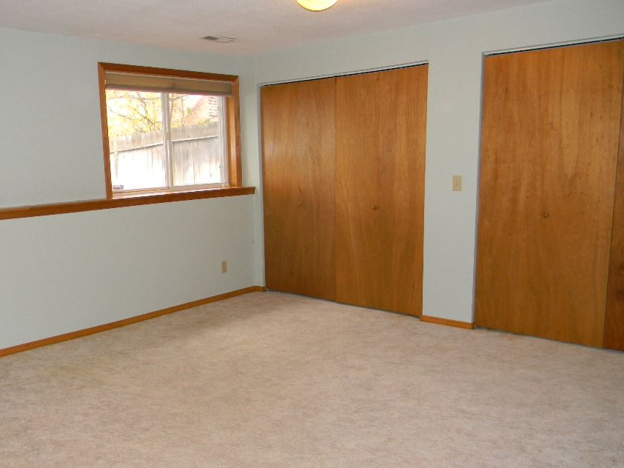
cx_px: 250
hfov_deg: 53.6
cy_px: 261
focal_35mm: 34
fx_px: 613
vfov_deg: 41.7
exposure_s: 1/34.6
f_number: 3.5
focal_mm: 5
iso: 200
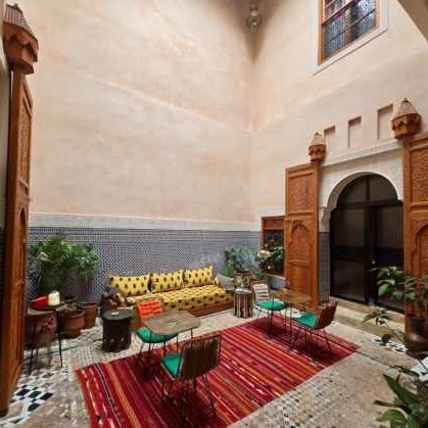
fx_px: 224
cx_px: 212
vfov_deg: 87.4
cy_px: 223
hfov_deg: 87.4
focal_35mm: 16
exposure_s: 1/100
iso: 40
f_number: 2.2
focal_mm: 1.7
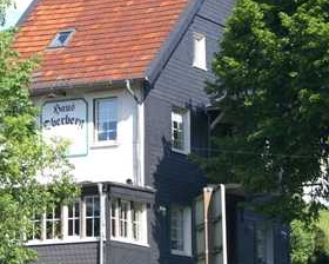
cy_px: 75
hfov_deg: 12.0
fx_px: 1568
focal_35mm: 161
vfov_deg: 9.6
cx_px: 113
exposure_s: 1/125
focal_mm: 50
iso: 100
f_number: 9
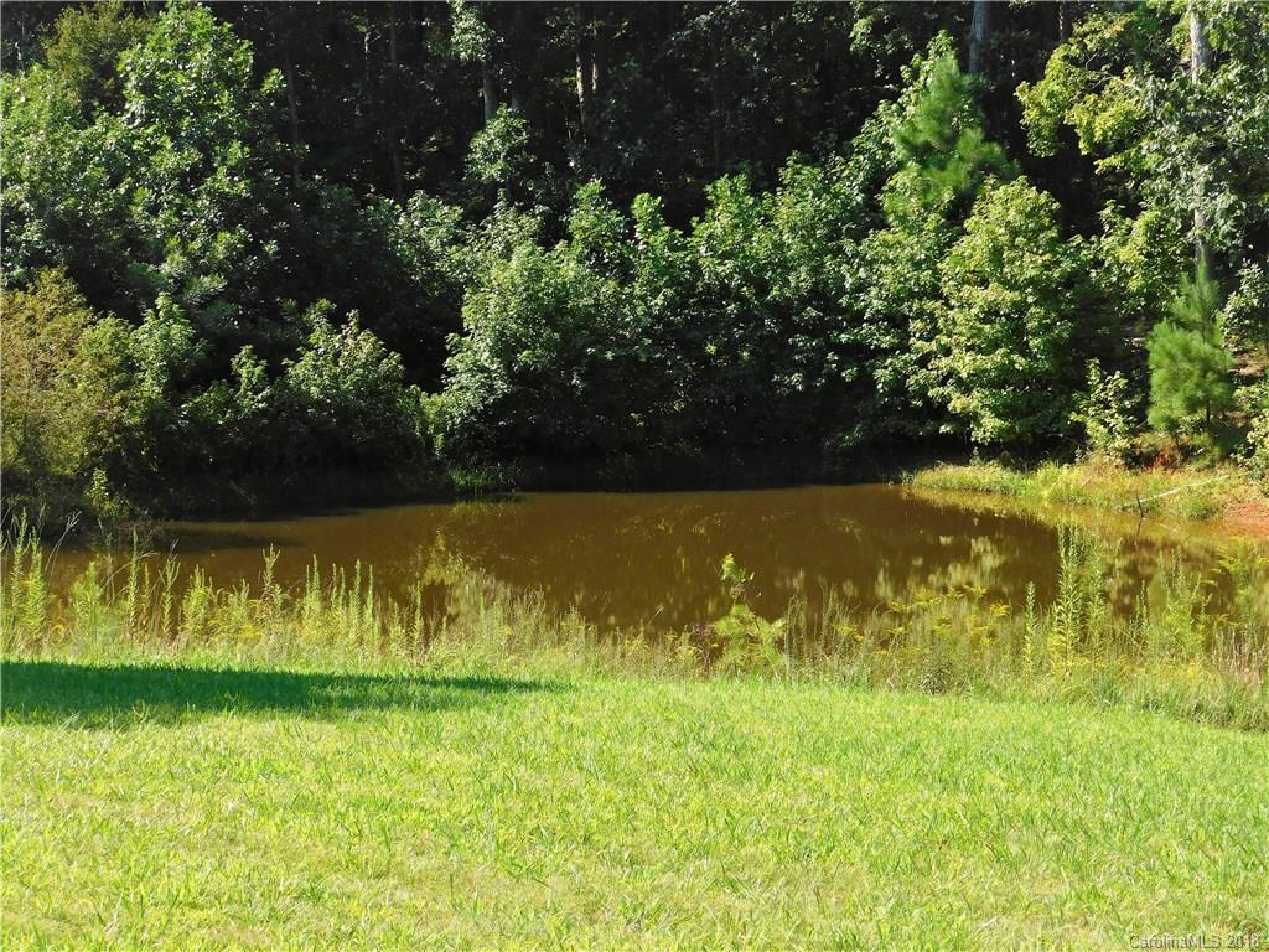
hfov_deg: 24.4
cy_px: 476
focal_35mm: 80
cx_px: 634
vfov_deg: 18.4
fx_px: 2933
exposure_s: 1/500
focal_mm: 14.2
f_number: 4.4
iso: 125
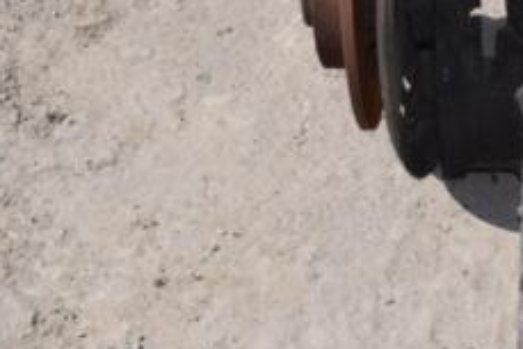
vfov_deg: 11.6
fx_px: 1715
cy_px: 230
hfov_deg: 17.0
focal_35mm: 118
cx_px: 518
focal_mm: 30
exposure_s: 1/200
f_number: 29
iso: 800
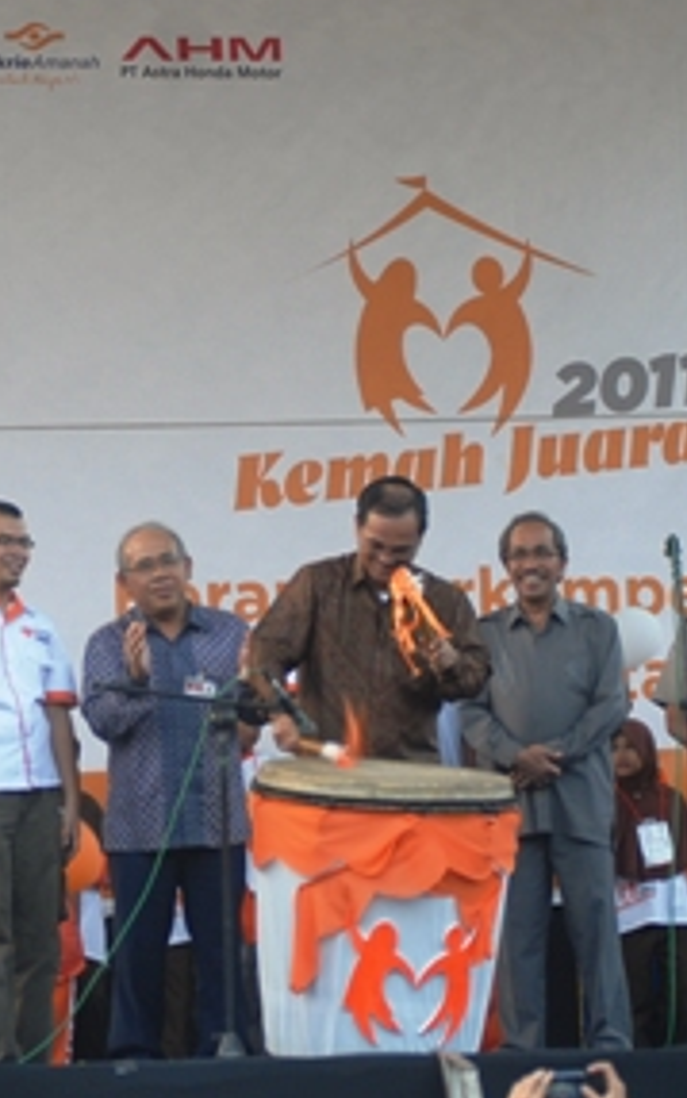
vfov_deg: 10.9
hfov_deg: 6.8
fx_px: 5746
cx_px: 0
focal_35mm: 192
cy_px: 568
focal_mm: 80
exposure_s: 1/80
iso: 250
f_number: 2.8
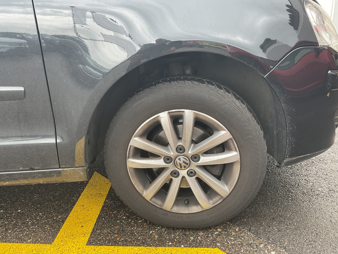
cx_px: 169
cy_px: 127
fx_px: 283
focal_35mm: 29
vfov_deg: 48.2
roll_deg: -0.9
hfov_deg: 61.7
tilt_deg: -15.8
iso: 40
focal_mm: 3
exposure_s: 1/100
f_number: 1.8
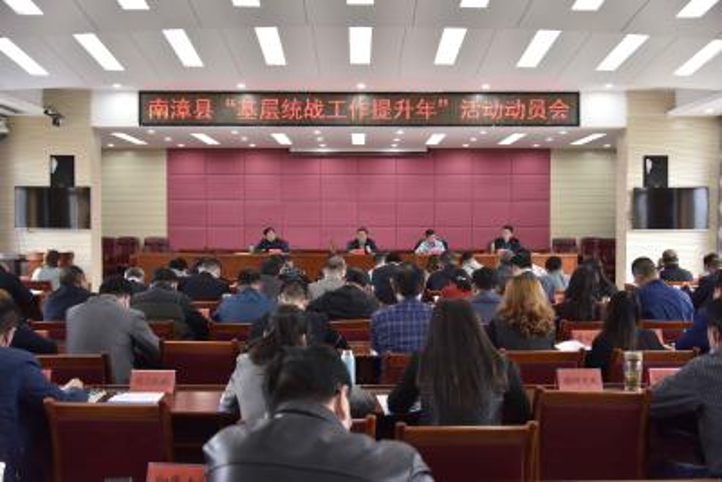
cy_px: 241
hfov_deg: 58.7
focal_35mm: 32
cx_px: 361
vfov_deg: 41.1
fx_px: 642
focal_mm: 32
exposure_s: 1/125
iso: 1000
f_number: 4.8
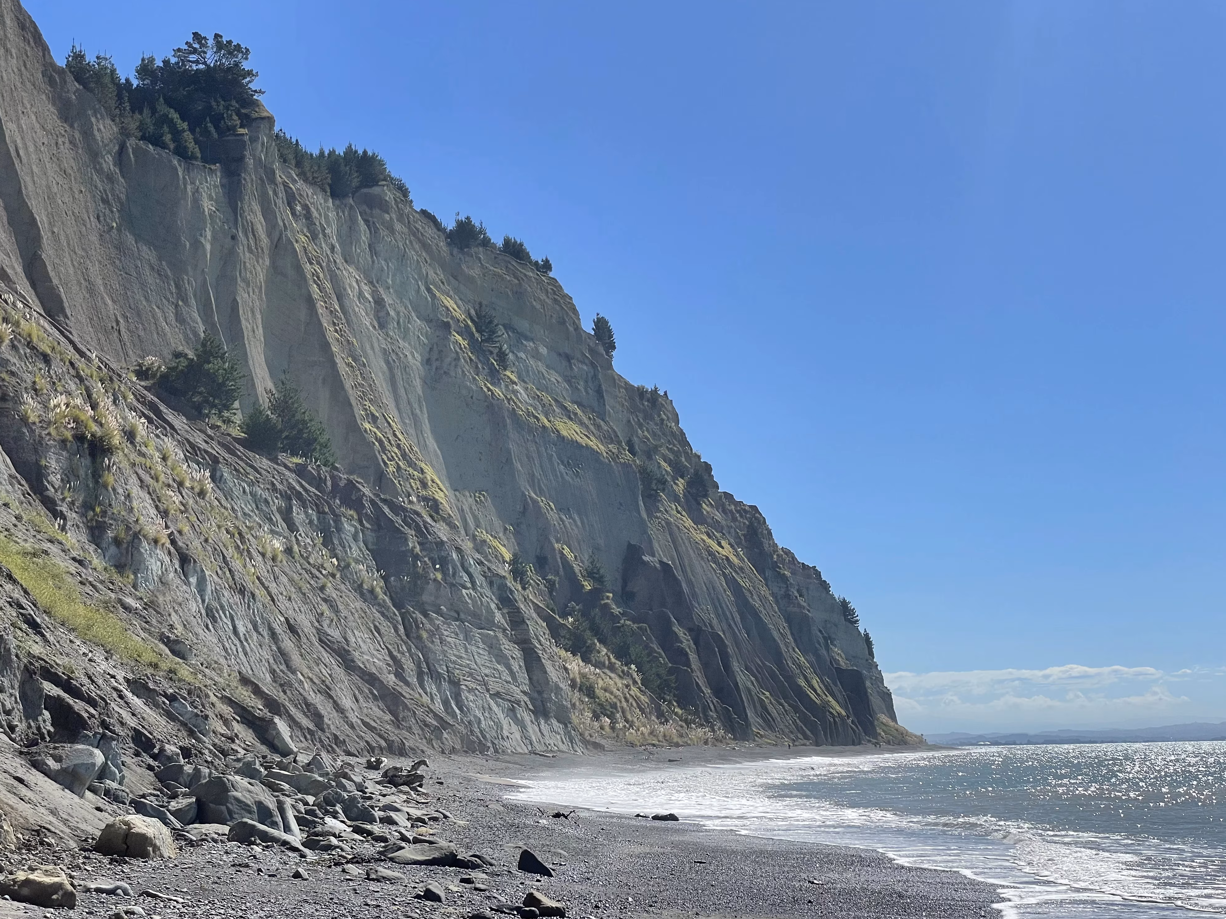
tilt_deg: +10.2
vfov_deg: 27.5
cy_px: 456
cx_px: 608
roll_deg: +2.4
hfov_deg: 36.2
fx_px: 1877
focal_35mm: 53
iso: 25
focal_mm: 6
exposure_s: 1/3984
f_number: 2
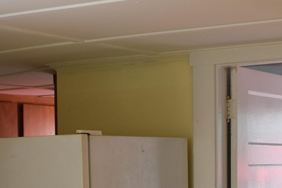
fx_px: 752
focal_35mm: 96
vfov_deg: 13.8
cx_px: 208
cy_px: 227
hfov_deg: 21.1
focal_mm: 18
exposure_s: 1/100
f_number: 5
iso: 400
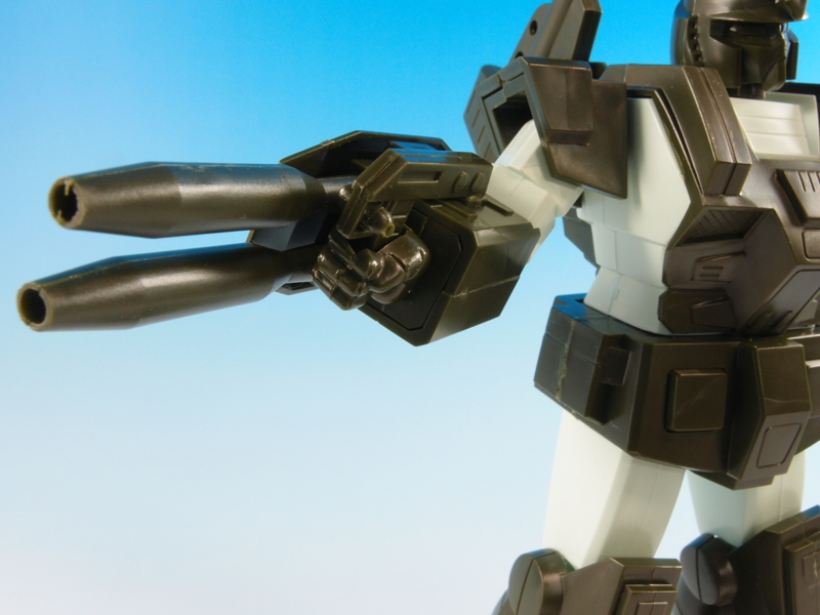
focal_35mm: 34
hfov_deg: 54.0
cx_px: 410
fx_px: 805
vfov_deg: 41.8
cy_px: 308
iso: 100
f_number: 8
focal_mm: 7.41
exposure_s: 1/2.5
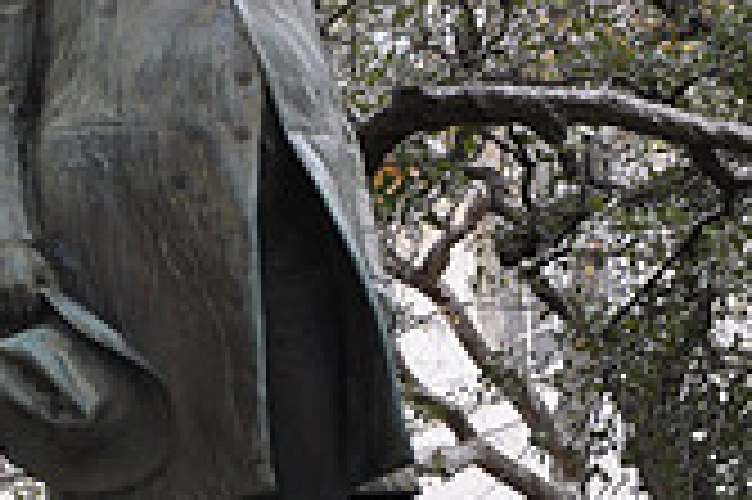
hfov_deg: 9.8
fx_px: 4361
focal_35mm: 209
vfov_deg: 6.6
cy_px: 133
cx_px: 216
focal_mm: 40
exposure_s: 1/30
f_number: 5.6
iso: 360
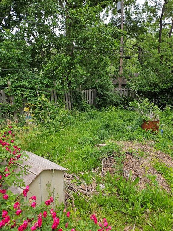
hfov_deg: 58.9
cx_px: 86
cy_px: 116
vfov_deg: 73.9
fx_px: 153
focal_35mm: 23
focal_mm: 5.4
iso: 25
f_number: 1.8
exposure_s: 1/282
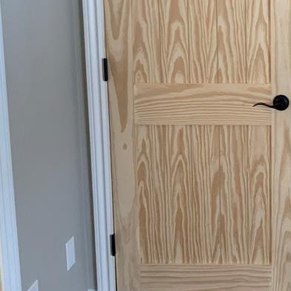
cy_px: 40
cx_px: 321
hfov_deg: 24.0
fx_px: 637
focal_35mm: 67
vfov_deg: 25.1
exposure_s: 1/60
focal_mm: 3
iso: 100
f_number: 1.8
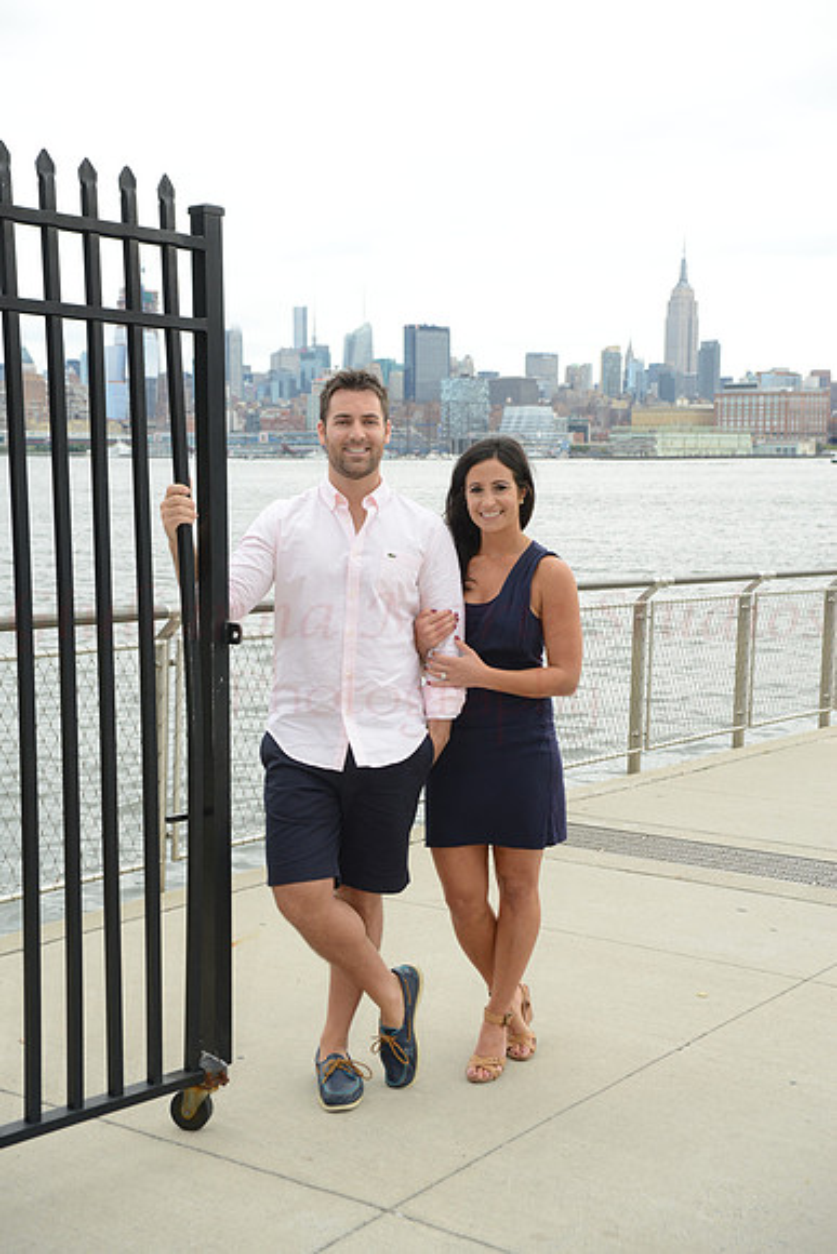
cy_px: 627
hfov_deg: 28.1
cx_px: 418
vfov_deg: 41.1
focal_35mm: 48
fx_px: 1673
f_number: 9
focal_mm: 48
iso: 400
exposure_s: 1/250
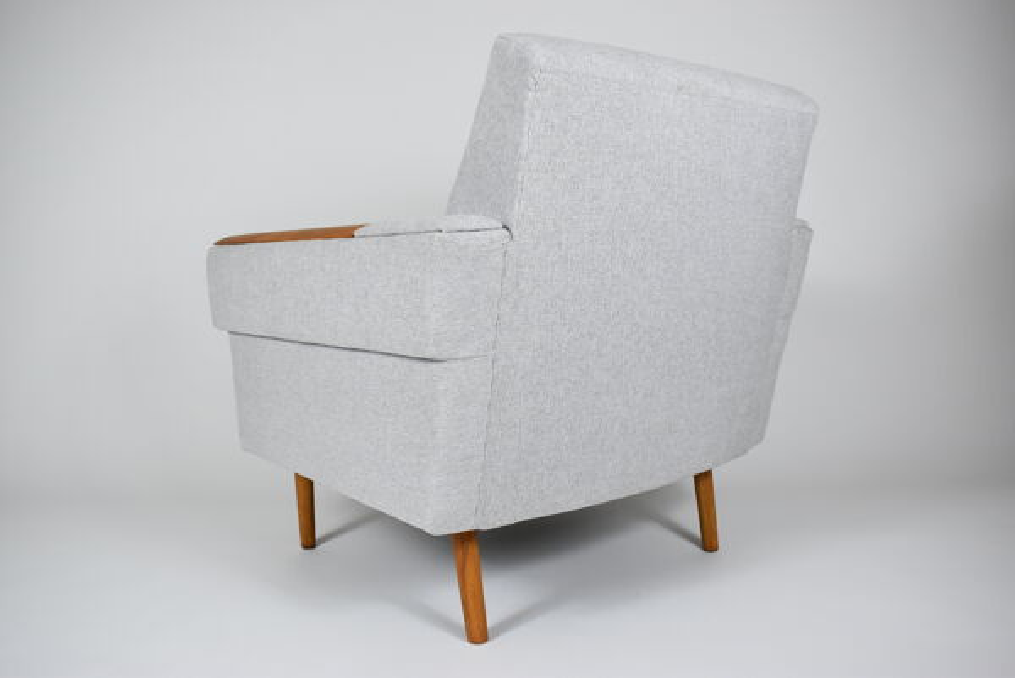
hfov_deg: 61.9
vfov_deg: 43.7
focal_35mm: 30
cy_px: 339
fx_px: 846
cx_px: 508
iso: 800
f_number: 5
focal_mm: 20
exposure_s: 1/125
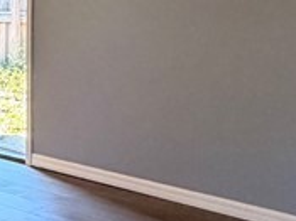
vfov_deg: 17.2
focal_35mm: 82
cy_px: -40
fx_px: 701
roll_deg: -0.2
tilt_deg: +0.6
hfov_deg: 22.5
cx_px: -27
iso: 400
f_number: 2.2
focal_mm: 2.22
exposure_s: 1/60
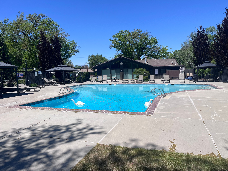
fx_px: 171
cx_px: 114
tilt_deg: -5.2
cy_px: 86
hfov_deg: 67.3
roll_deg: +1.3
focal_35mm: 26
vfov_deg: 53.1
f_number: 1.6
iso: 50
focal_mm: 5.1
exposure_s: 1/5556
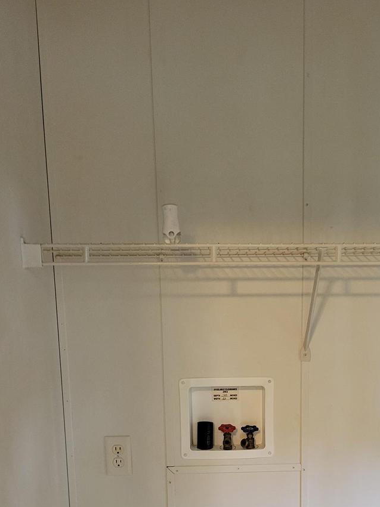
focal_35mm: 47
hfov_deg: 30.4
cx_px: 276
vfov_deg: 38.0
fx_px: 688
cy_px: 446
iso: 400
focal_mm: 5.4
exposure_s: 1/40
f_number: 1.8
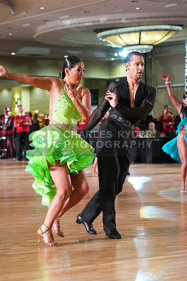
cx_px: 94
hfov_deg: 13.7
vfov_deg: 20.4
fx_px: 779
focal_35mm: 100
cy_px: 140
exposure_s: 1/400
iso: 8000
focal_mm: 100
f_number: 4.5
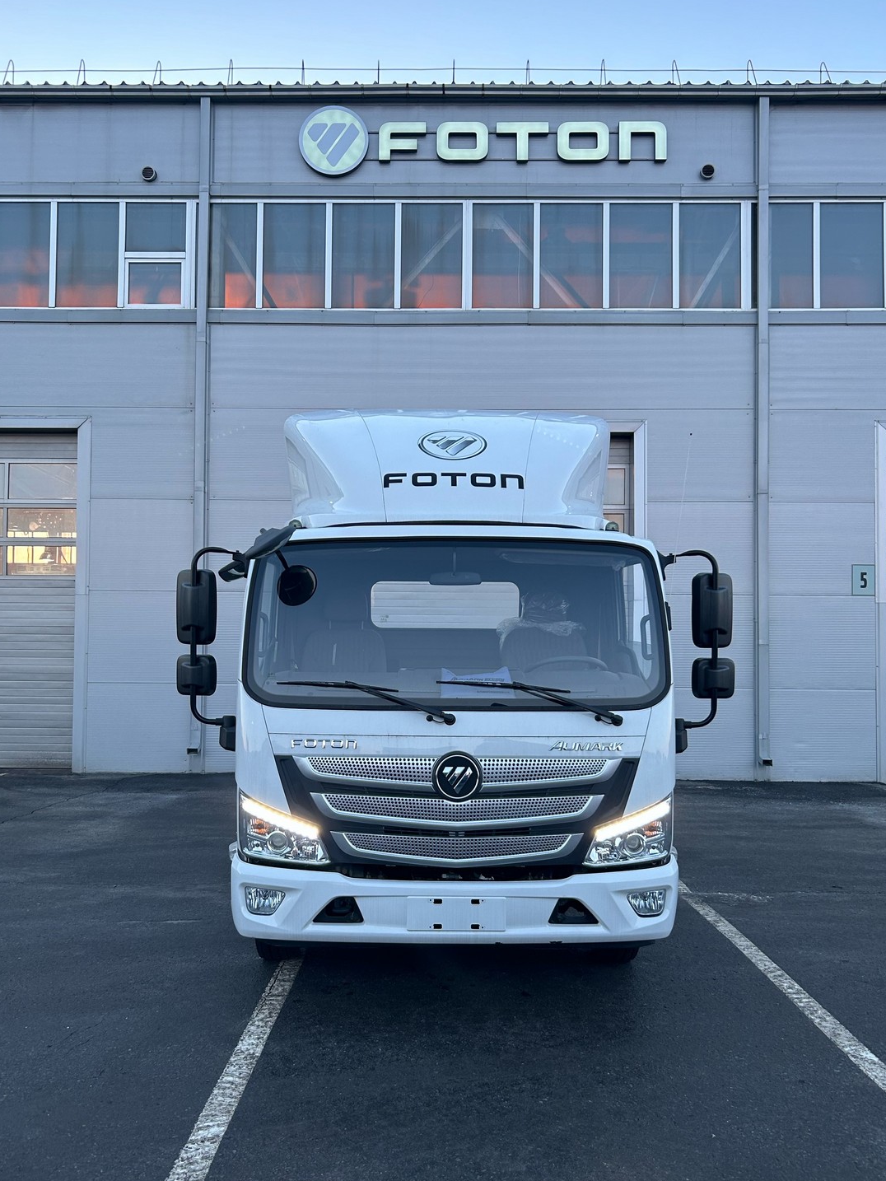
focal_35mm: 29
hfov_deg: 48.2
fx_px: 989
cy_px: 626
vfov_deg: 61.6
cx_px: 423
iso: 64
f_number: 1.5
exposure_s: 1/100
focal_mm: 5.7
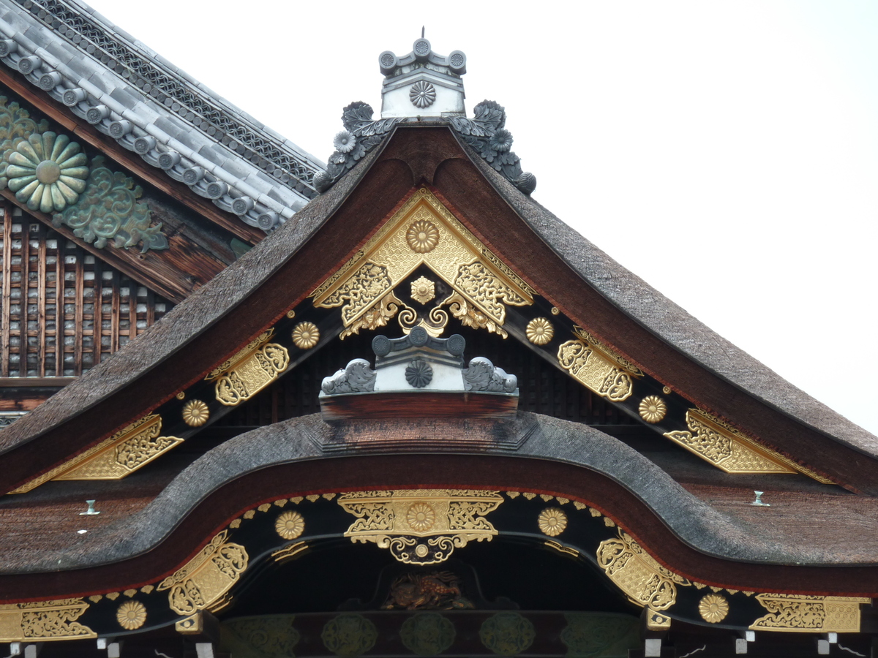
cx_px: 439
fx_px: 3729
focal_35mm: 147
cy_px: 329
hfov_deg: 13.4
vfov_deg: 10.1
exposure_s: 1/200
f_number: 4.5
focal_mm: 24.1
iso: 80
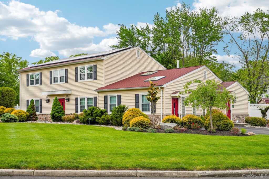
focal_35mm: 40
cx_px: 134
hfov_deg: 48.5
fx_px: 299
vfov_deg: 33.4
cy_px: 90
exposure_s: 1/320
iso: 125
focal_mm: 40
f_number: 8
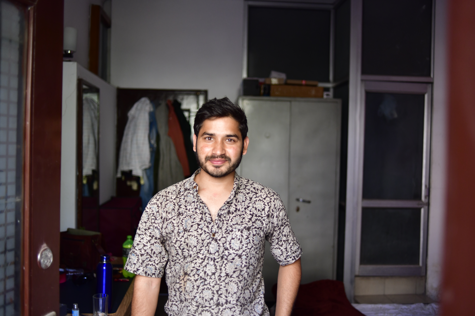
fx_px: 462
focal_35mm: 35
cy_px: 158
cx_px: 238
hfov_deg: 54.4
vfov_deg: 37.9
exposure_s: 1/200
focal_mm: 35
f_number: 2
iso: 800
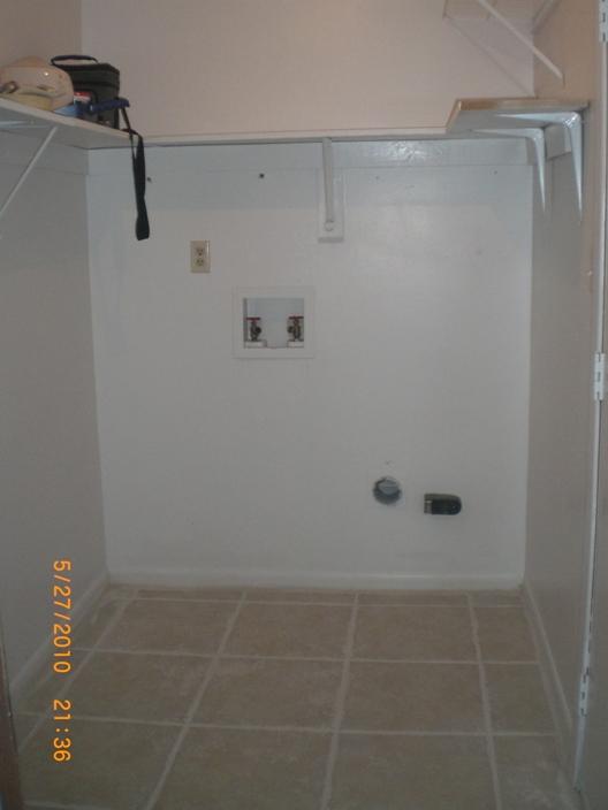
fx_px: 890
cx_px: 304
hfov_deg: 37.7
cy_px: 405
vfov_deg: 49.0
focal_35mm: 38
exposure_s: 1/60
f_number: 3.1
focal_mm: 6.3
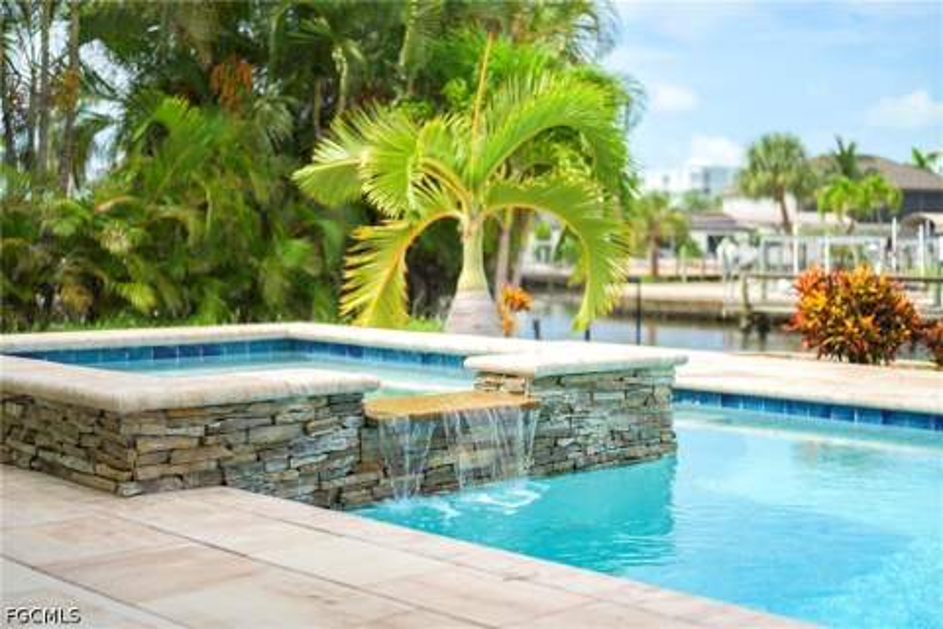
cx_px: 472
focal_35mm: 50
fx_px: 1310
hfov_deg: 39.6
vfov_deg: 27.0
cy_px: 314
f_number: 1.8
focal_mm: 50
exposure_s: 1/2500
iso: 100
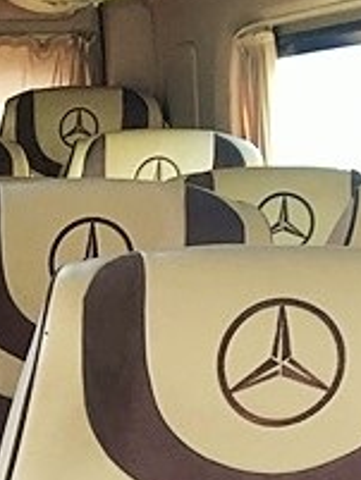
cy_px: 676
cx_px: -331
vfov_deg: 14.3
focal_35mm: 130
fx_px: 1806
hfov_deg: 10.6
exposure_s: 1/100
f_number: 2.2
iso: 50
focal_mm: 4.15
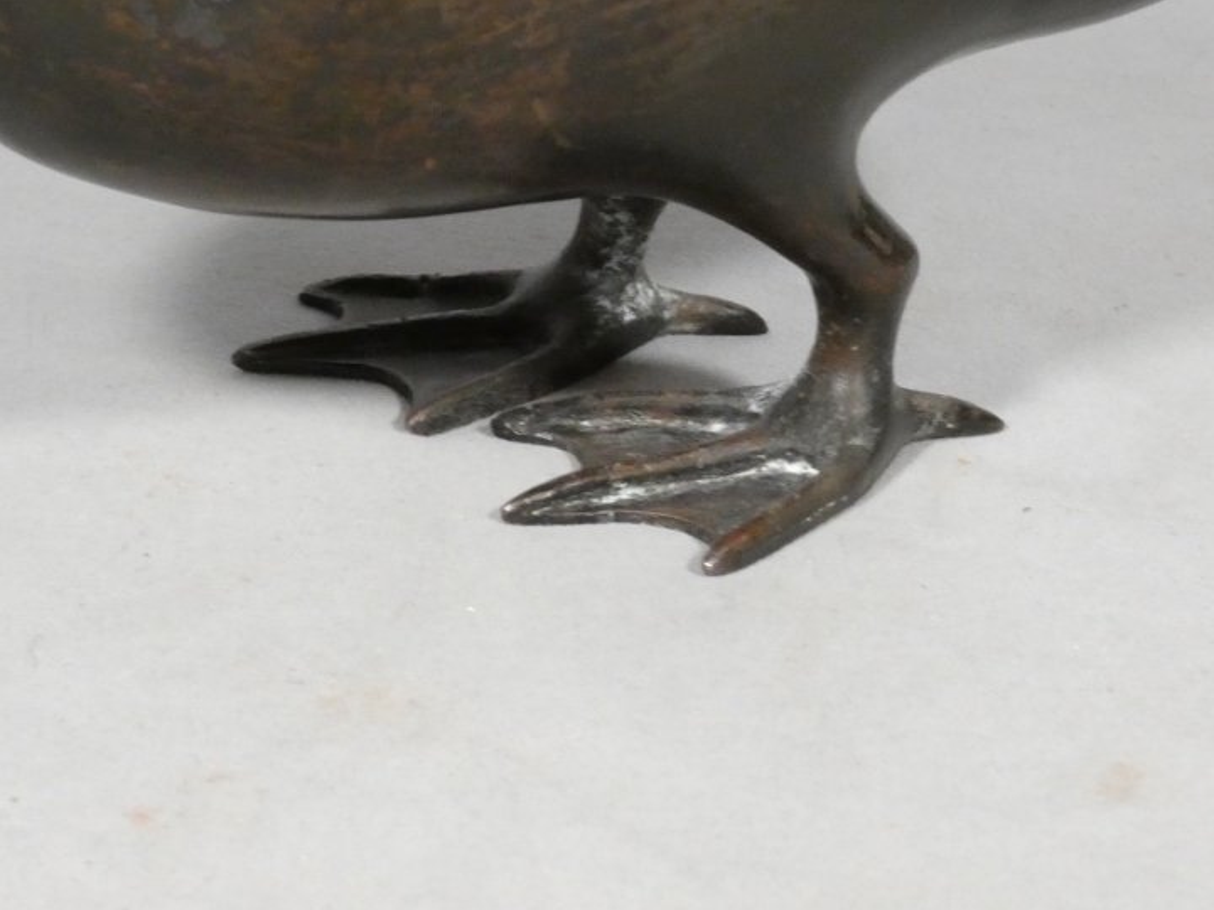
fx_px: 5085
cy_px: 293
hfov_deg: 13.6
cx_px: 580
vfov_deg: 10.2
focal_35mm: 145
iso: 1250
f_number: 4.9
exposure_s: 1/125
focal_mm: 18.3
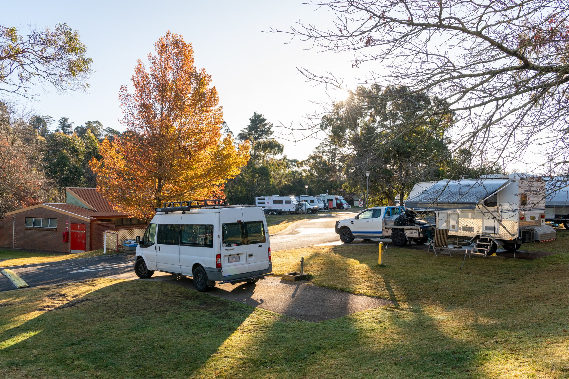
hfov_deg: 63.7
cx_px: 284
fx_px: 458
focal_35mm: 29
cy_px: 190
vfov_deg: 45.0
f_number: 10
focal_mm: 29
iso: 500
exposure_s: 1/250
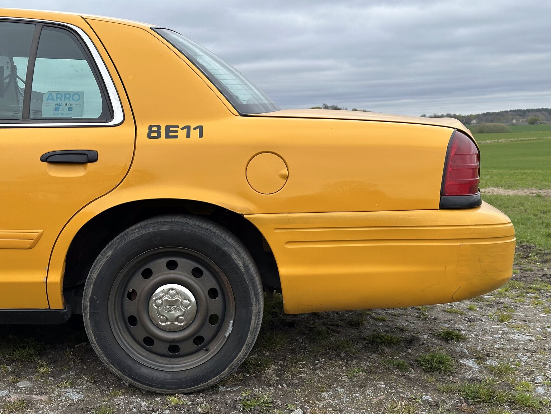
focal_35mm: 48
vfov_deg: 30.3
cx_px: 276
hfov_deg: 39.7
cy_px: 207
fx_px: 764
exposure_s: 1/2358
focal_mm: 6.86
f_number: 1.78
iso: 64
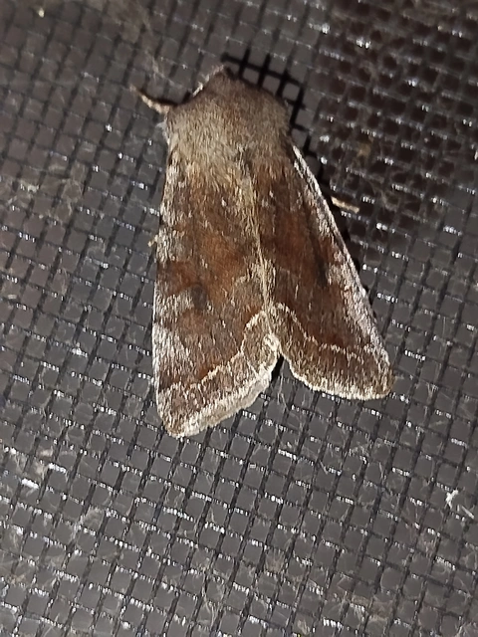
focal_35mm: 84
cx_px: 239
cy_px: 318
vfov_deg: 23.3
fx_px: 1547
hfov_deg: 17.6
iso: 200
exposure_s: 1/50
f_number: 1.7
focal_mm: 5.31
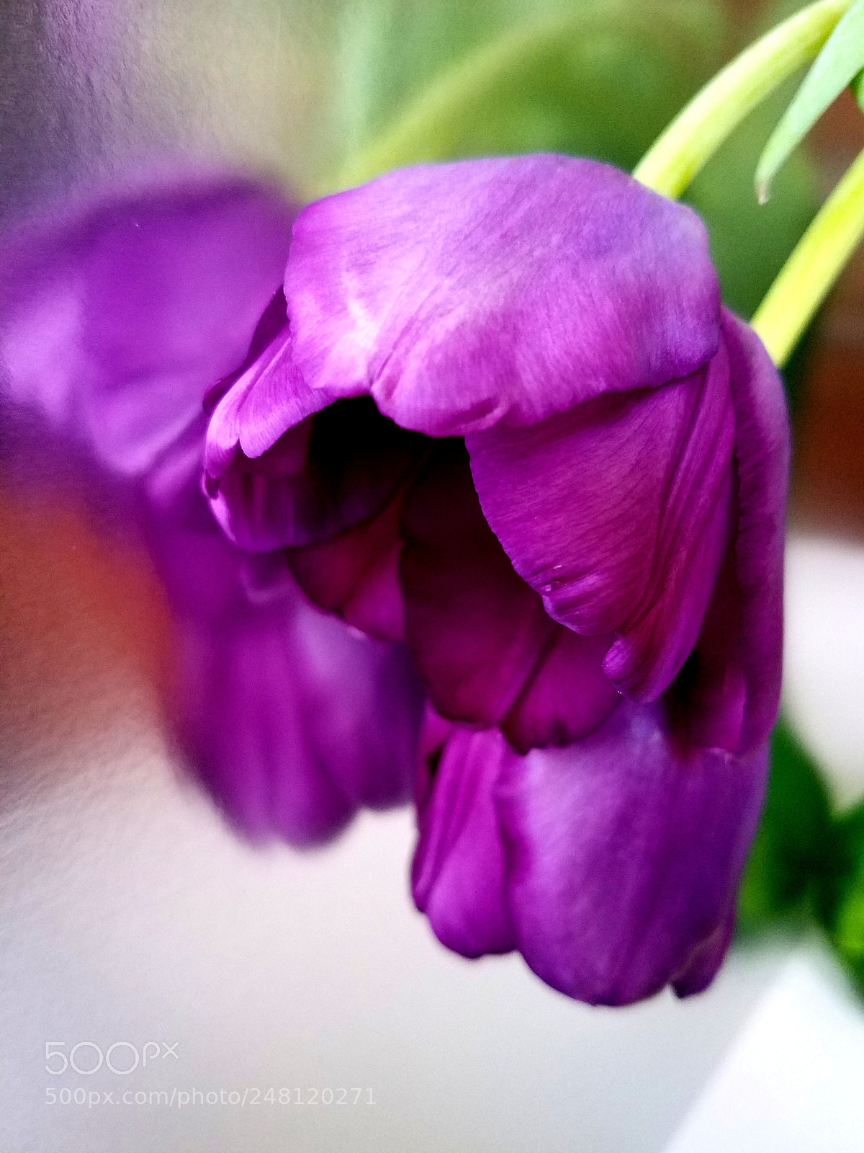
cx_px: 432
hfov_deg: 53.1
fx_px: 865
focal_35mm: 26
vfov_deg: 67.3
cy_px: 576
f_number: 1.7
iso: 250
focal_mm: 4.2
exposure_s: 1/10
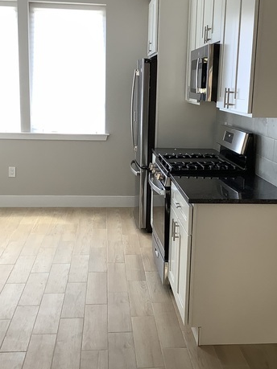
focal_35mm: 45
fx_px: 480
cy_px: 167
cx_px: 156
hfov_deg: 32.1
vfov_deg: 42.0
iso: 50
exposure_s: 1/60
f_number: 2.4
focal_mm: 3.3
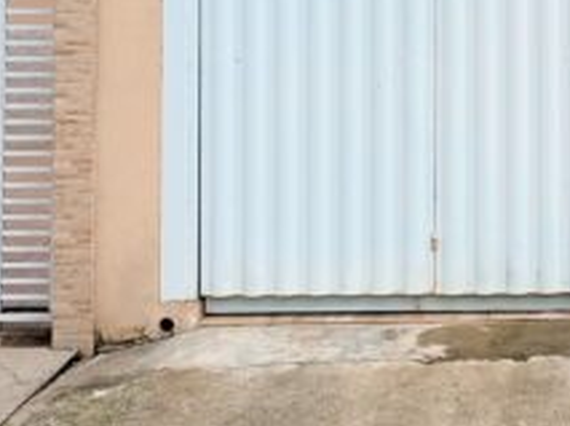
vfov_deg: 18.2
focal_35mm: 79
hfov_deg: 23.5
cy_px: 27
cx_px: 602
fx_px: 1299
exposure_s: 1/947
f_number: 1.8
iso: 100
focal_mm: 4.27
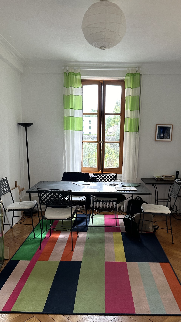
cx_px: 102
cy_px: 187
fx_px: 264
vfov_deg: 62.3
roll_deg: -2.4
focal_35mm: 31
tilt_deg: -9.0
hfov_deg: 37.7
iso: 160
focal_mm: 6.86
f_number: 1.78
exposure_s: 1/121
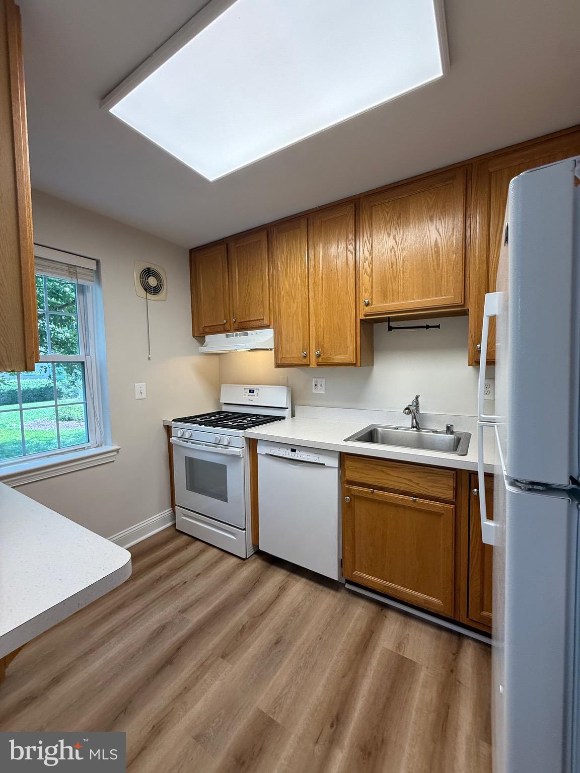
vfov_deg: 102.1
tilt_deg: -3.6
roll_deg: +1.2
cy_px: 386
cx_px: 290
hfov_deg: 85.7
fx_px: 313
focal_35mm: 14
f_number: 2.2
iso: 200
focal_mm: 2.22
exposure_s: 1/120
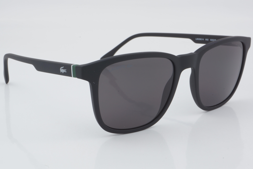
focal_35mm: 82
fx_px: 580
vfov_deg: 16.6
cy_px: 84
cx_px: 126
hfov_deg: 24.6
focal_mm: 55
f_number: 32
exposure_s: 1/3
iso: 100
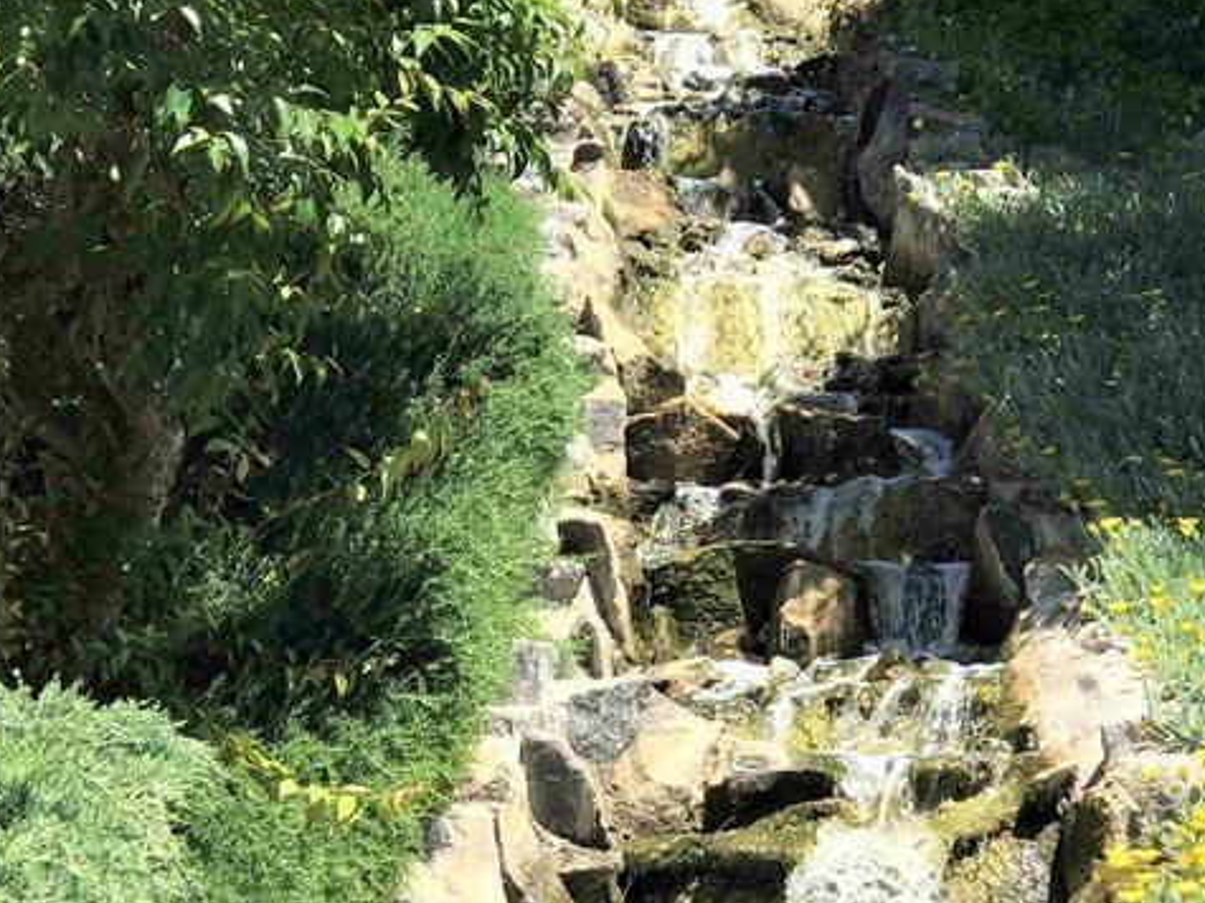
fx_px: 4281
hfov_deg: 16.0
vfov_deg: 12.0
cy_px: 761
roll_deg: -1.1
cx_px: 533
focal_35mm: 123
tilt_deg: +3.2
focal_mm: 6.6
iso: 20
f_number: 2.8
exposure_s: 1/606
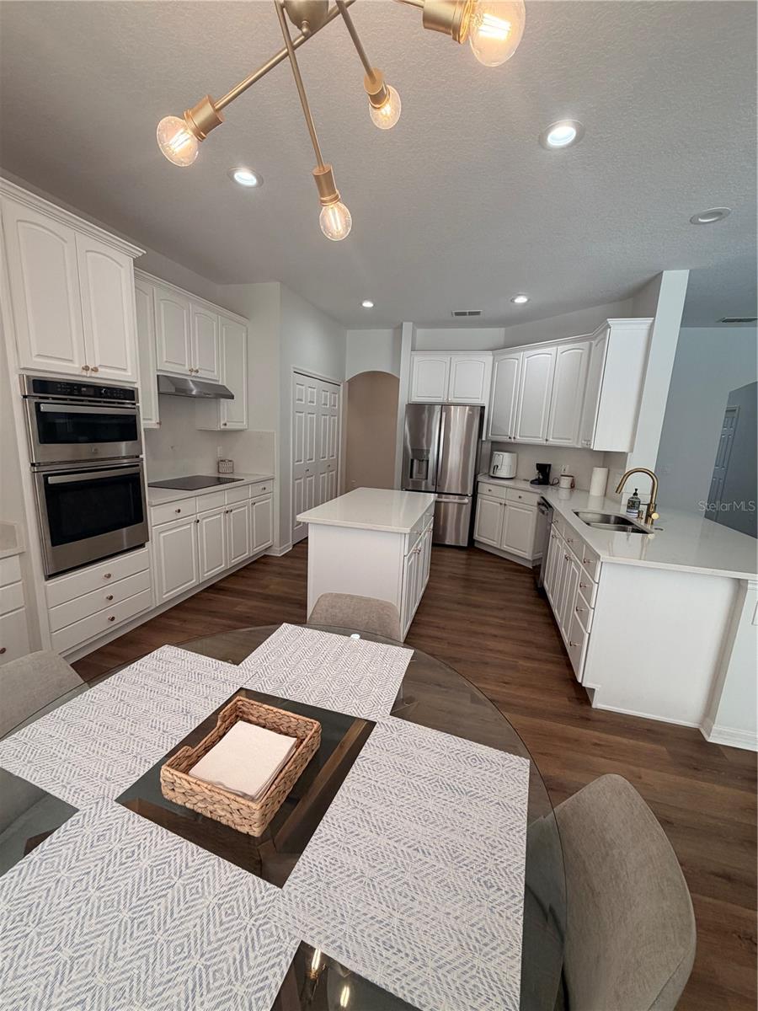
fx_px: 409
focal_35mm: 14
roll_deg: -2.4
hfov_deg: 85.7
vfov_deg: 102.1
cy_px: 506
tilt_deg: -11.3
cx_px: 379
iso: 125
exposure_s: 1/120
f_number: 2.2
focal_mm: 2.22
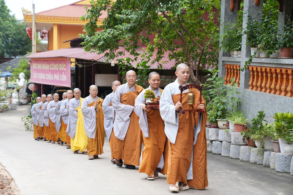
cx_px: 146
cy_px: 98
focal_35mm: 65
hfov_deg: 31.0
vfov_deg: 20.9
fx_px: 529
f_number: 4
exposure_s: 1/200
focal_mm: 65
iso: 100
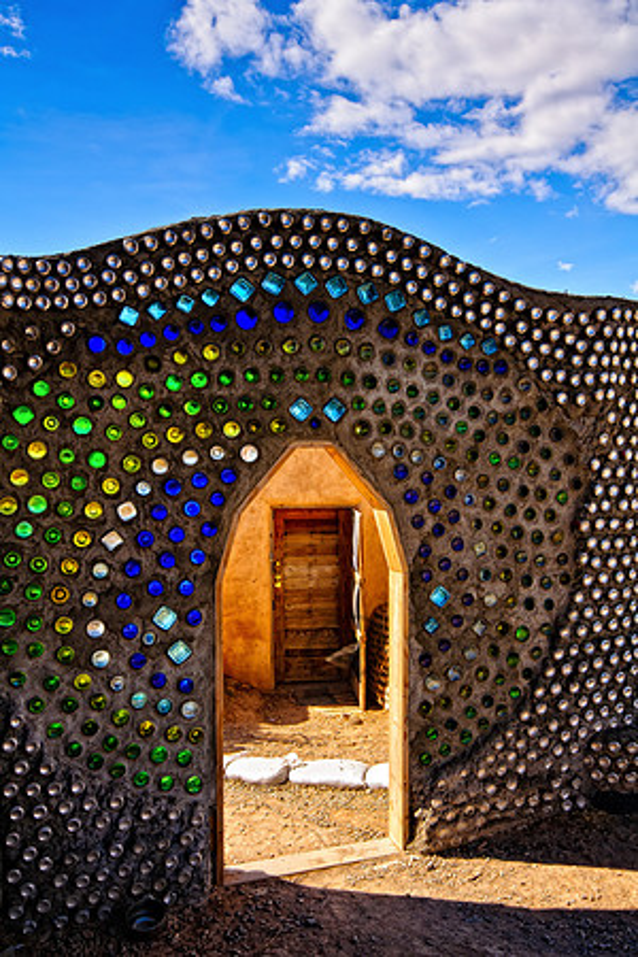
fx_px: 797
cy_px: 478
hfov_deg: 43.6
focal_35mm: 30
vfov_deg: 61.9
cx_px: 319
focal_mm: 20
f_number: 16
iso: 200
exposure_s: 1/30
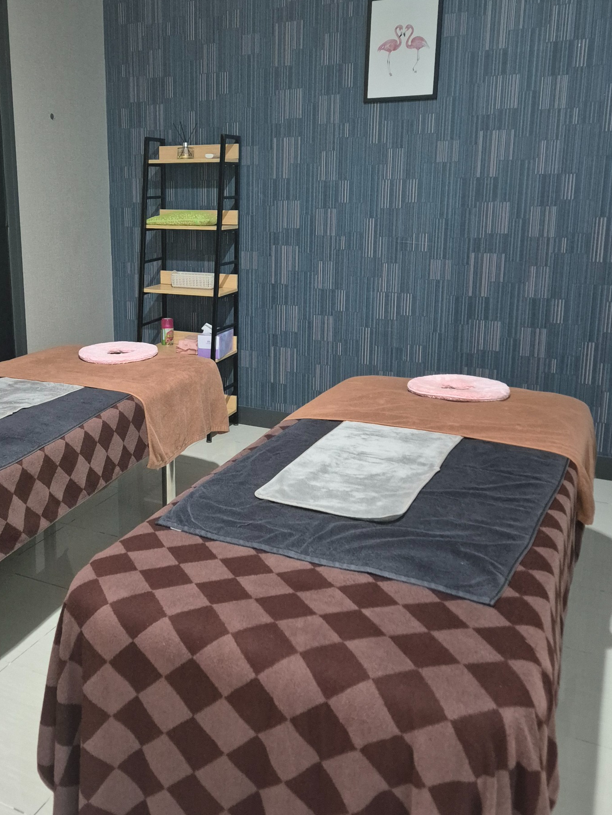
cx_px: 161
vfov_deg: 53.7
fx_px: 801
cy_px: 339
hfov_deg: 40.7
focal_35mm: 34
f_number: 1.8
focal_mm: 5.4
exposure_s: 1/40
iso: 1600
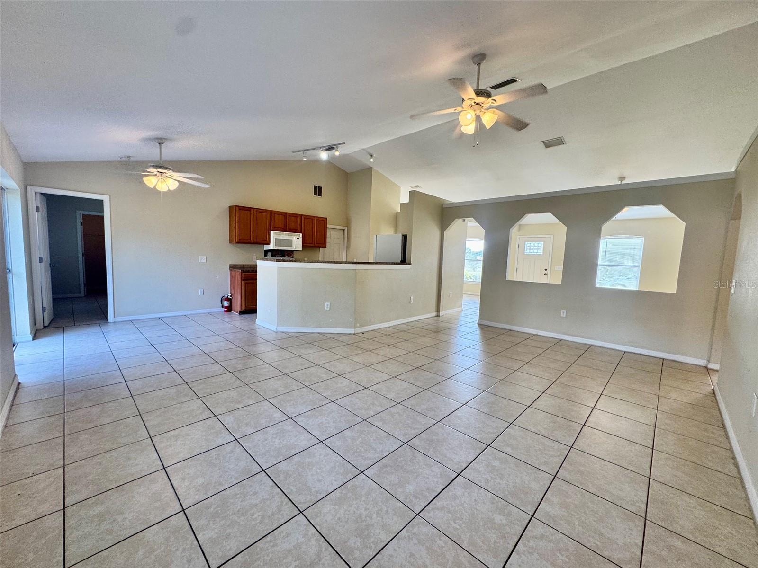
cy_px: 284
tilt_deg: -5.7
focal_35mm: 14
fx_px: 307
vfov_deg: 85.7
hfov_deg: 102.1
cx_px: 379
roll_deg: -2.5
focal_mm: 2.22
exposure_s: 1/120
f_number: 2.2
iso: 125
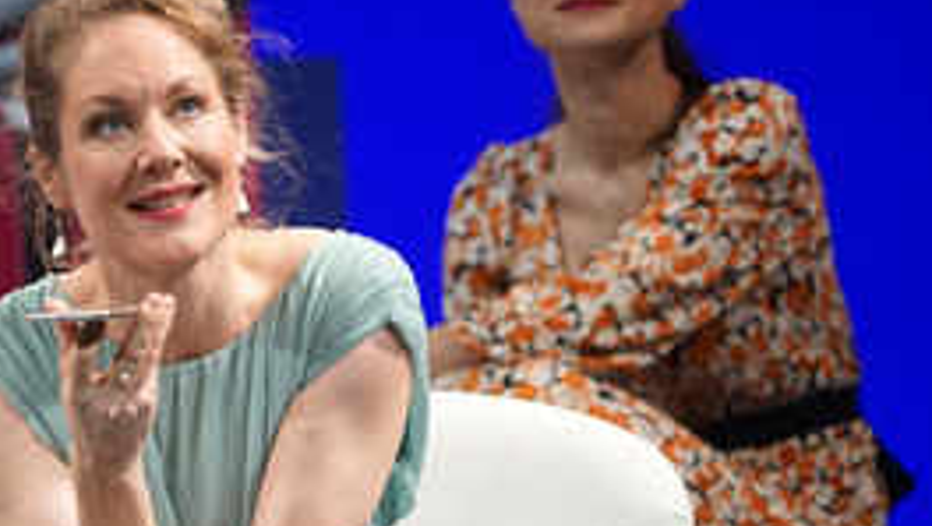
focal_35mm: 472
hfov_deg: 4.6
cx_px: 341
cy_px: 286
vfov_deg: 2.6
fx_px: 11674
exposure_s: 1/250
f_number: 6.3
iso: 2500
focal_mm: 264
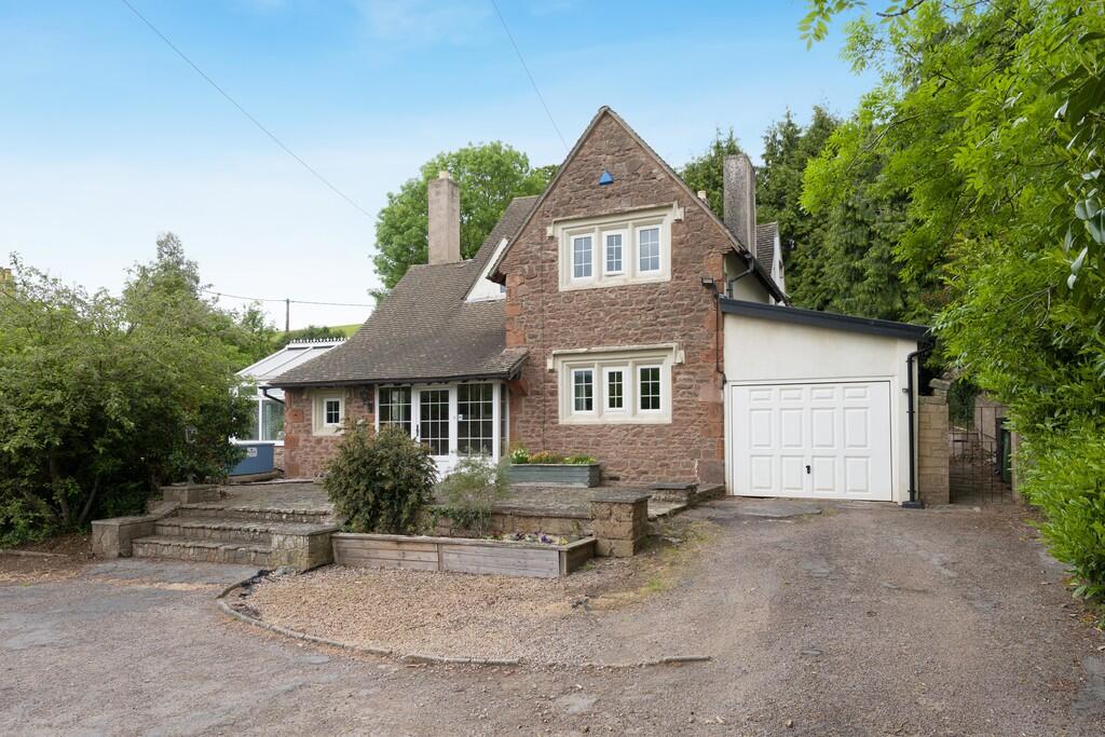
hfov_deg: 76.1
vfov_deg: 55.1
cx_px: 552
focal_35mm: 23
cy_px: 368
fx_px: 706
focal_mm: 23
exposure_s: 1/125
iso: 100
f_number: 8
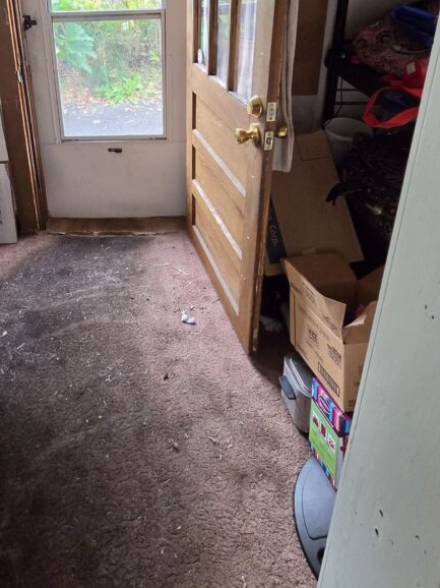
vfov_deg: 65.7
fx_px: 407
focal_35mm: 24
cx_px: 147
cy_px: 125
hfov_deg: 55.6
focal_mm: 2.2
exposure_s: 1/240
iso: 500
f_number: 2.2
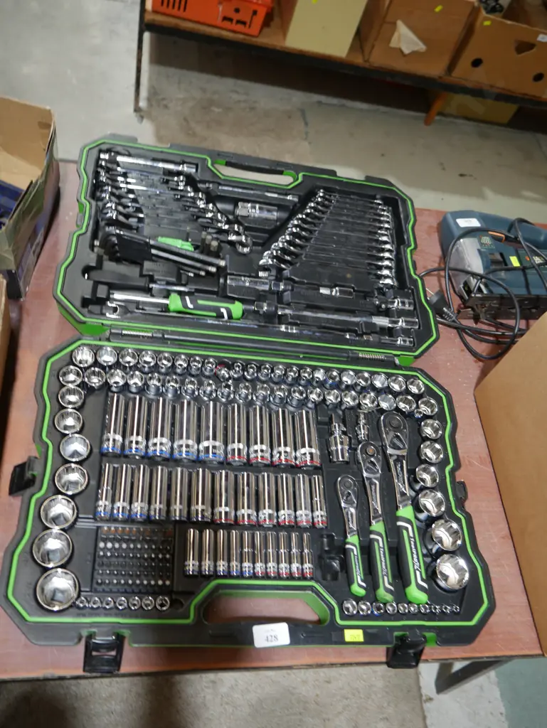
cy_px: 364
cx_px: 274
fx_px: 632
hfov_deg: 46.8
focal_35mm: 30
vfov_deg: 59.9
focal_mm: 15
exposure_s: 1/60
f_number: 3.6
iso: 400
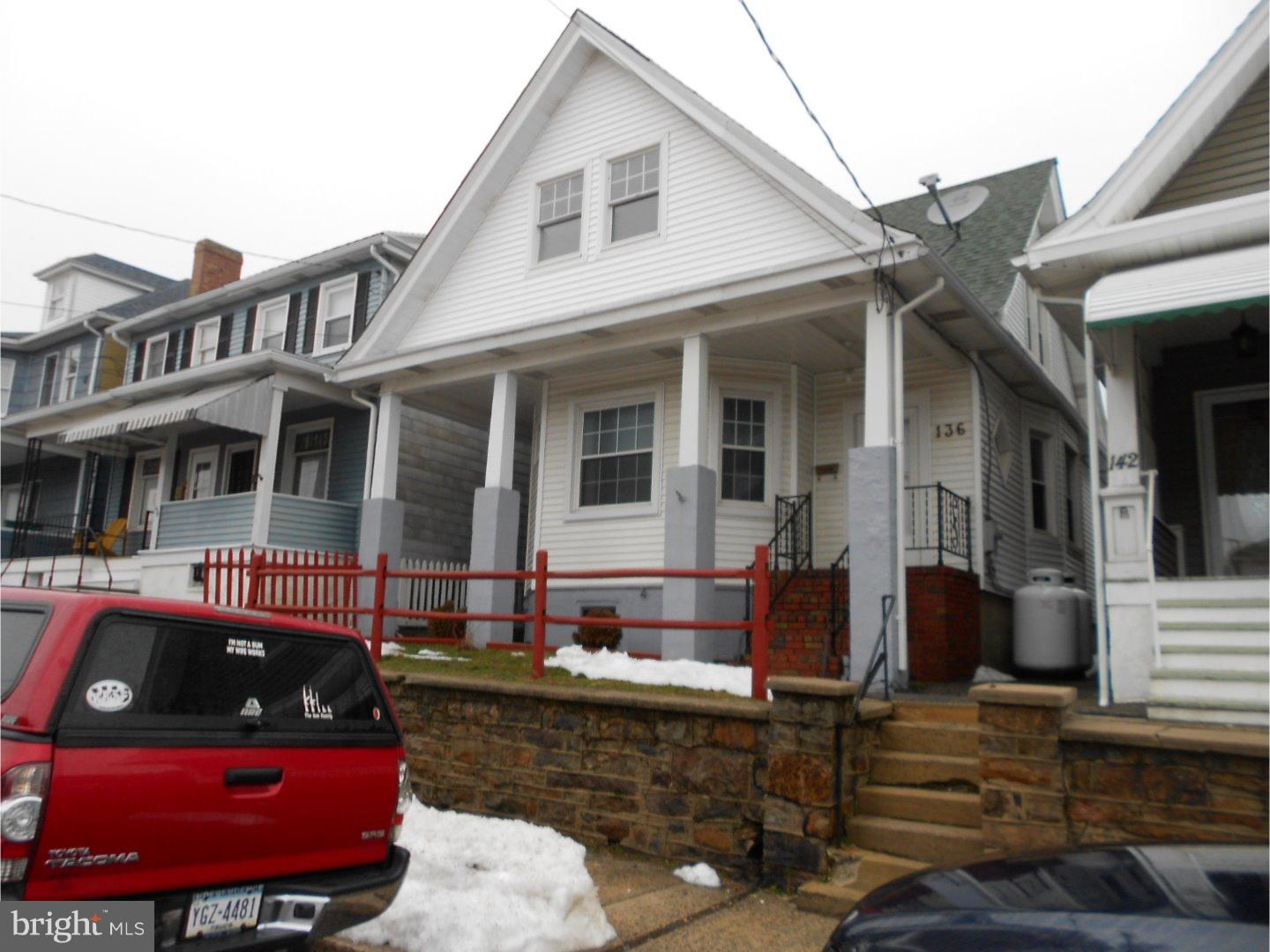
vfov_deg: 53.1
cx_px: 635
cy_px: 476
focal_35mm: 26
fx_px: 954
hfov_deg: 67.3
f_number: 3.2
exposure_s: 1/40
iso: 80
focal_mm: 4.6
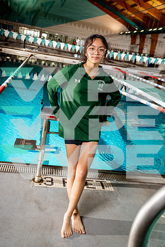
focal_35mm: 37
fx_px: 254
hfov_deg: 35.9
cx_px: 82
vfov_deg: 51.9
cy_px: 124
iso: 500
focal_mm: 37
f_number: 5.6
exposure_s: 1/250
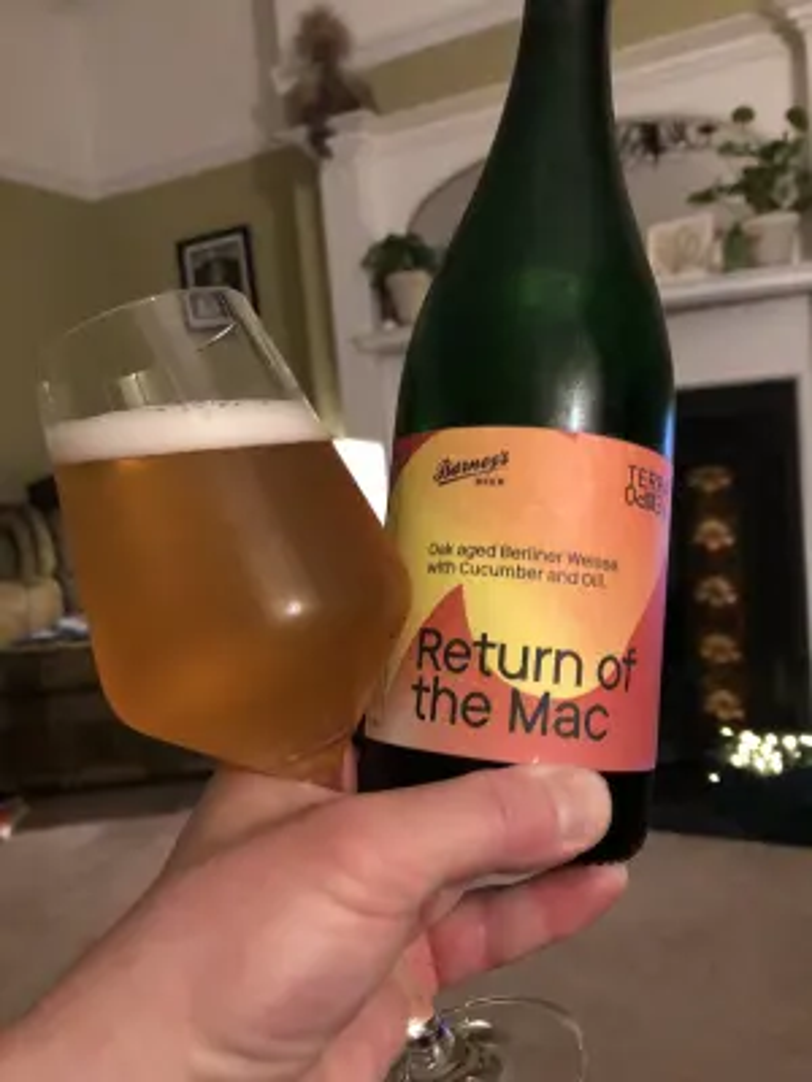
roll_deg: +4.3
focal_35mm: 28
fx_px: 876
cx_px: 406
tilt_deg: -3.7
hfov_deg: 49.7
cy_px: 541
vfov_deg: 63.4
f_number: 1.8
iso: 100
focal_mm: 3.99
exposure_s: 1/4
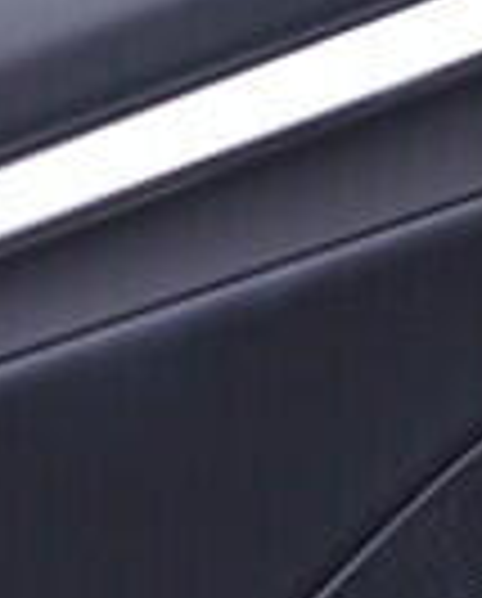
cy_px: 274
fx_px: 6486
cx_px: 1478
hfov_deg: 4.1
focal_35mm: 365
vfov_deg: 5.3
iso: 125
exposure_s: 1/60
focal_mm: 24
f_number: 3.5
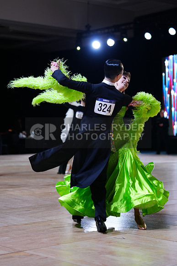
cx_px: 88
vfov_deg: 26.0
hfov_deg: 17.5
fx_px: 575
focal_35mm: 78
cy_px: 133
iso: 640
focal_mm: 78
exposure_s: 1/500
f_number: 2.8
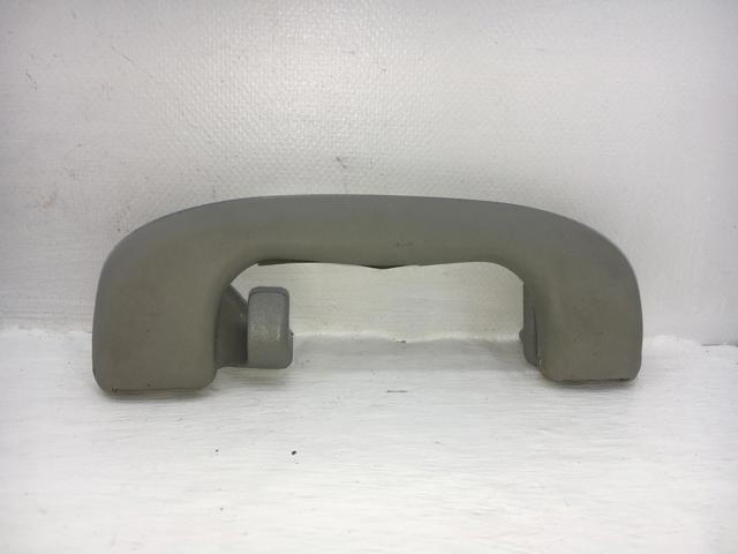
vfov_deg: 48.2
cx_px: 369
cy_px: 277
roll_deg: -2.2
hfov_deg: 61.7
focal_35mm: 29
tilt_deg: -17.6
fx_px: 618
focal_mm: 4.15
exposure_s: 1/523
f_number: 2.2
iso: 25
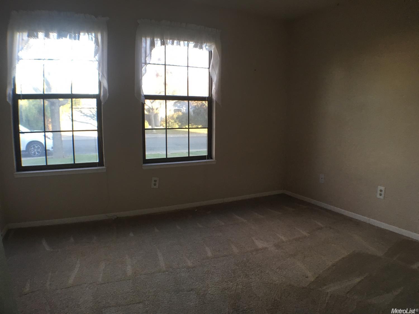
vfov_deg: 48.2
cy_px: 157
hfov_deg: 61.7
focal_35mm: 29
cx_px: 210
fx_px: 351
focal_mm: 4.15
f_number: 2.2
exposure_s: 1/30
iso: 40
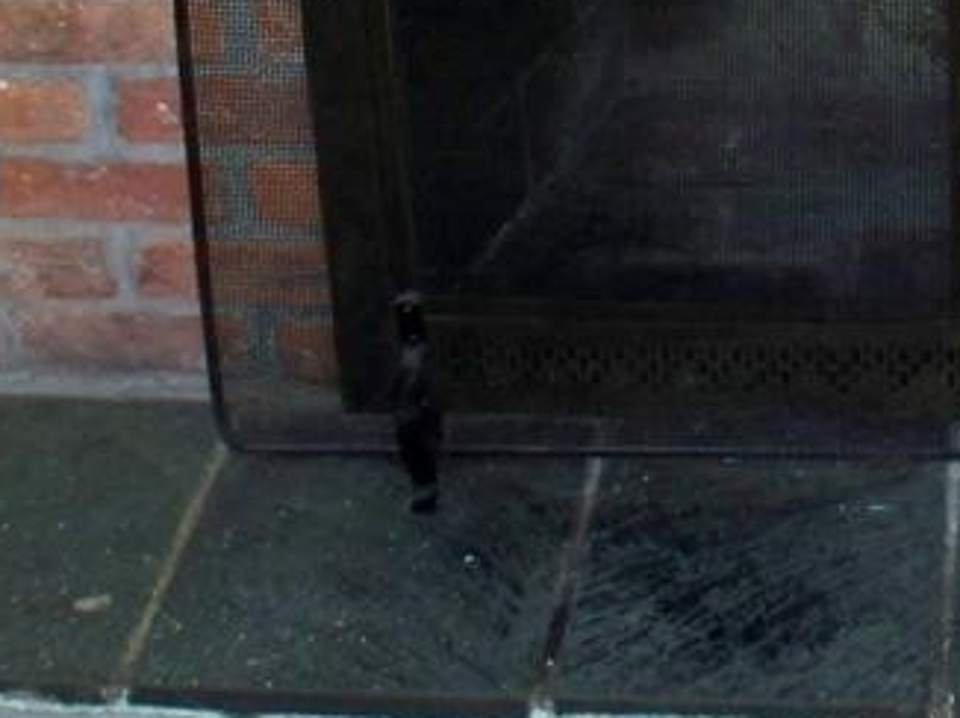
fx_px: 3048
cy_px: -300
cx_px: 954
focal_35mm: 110
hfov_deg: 17.5
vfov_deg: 12.9
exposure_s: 1/30
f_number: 2.8
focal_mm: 7.54
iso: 200
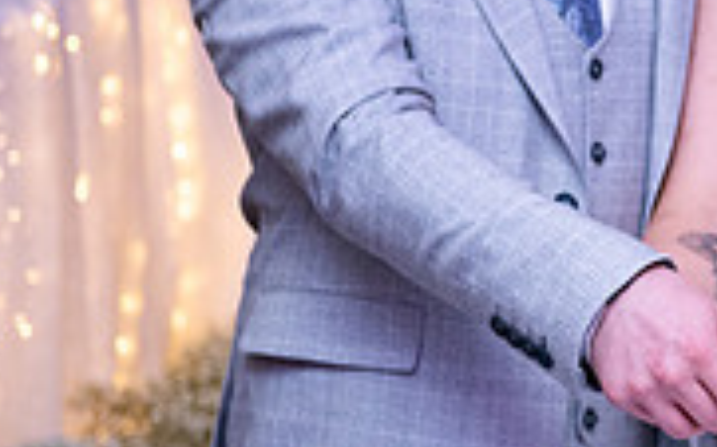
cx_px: 990
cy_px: 101
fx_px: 3946
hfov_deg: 10.1
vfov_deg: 6.5
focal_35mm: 202
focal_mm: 62
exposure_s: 1/160
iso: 640
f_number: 3.5
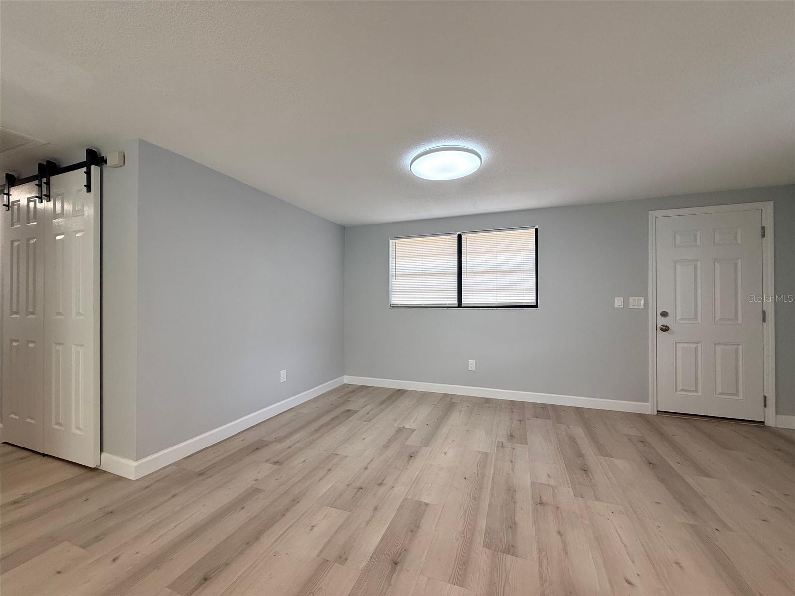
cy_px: 298
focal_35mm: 14
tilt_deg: +1.0
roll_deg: +0.1
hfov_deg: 102.1
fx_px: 322
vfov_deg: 85.7
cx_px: 398
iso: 100
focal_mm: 2.22
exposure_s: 1/120
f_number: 2.2
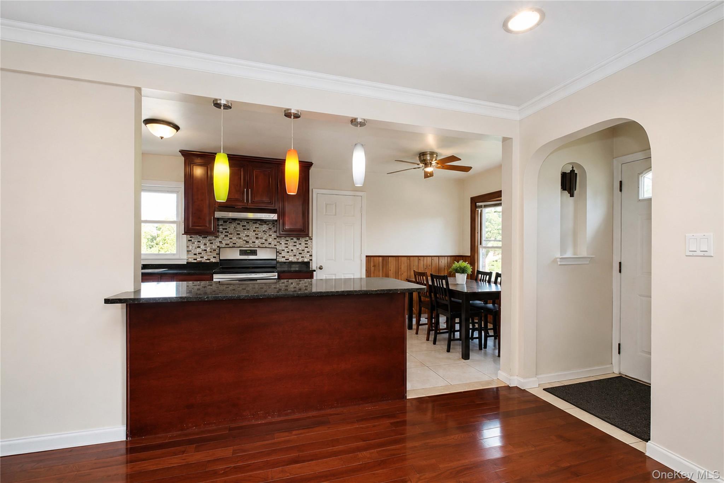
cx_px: 362
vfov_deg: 77.3
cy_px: 242
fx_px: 302
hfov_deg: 100.4
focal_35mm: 15
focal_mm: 10
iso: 1600
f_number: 8
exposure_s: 1/80
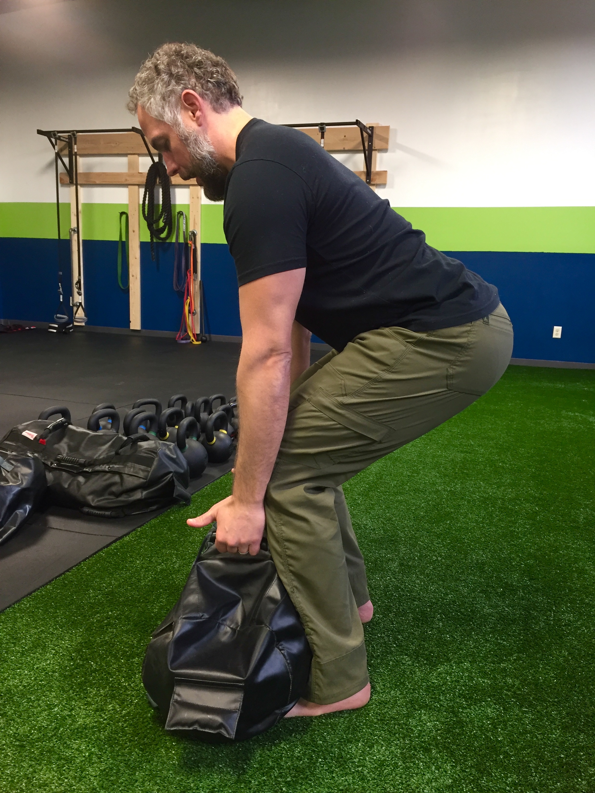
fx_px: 665
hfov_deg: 48.2
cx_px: 298
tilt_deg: -10.0
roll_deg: -2.7
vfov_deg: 61.7
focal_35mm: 29
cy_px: 396
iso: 125
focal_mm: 4.15
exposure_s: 1/30
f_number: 2.2
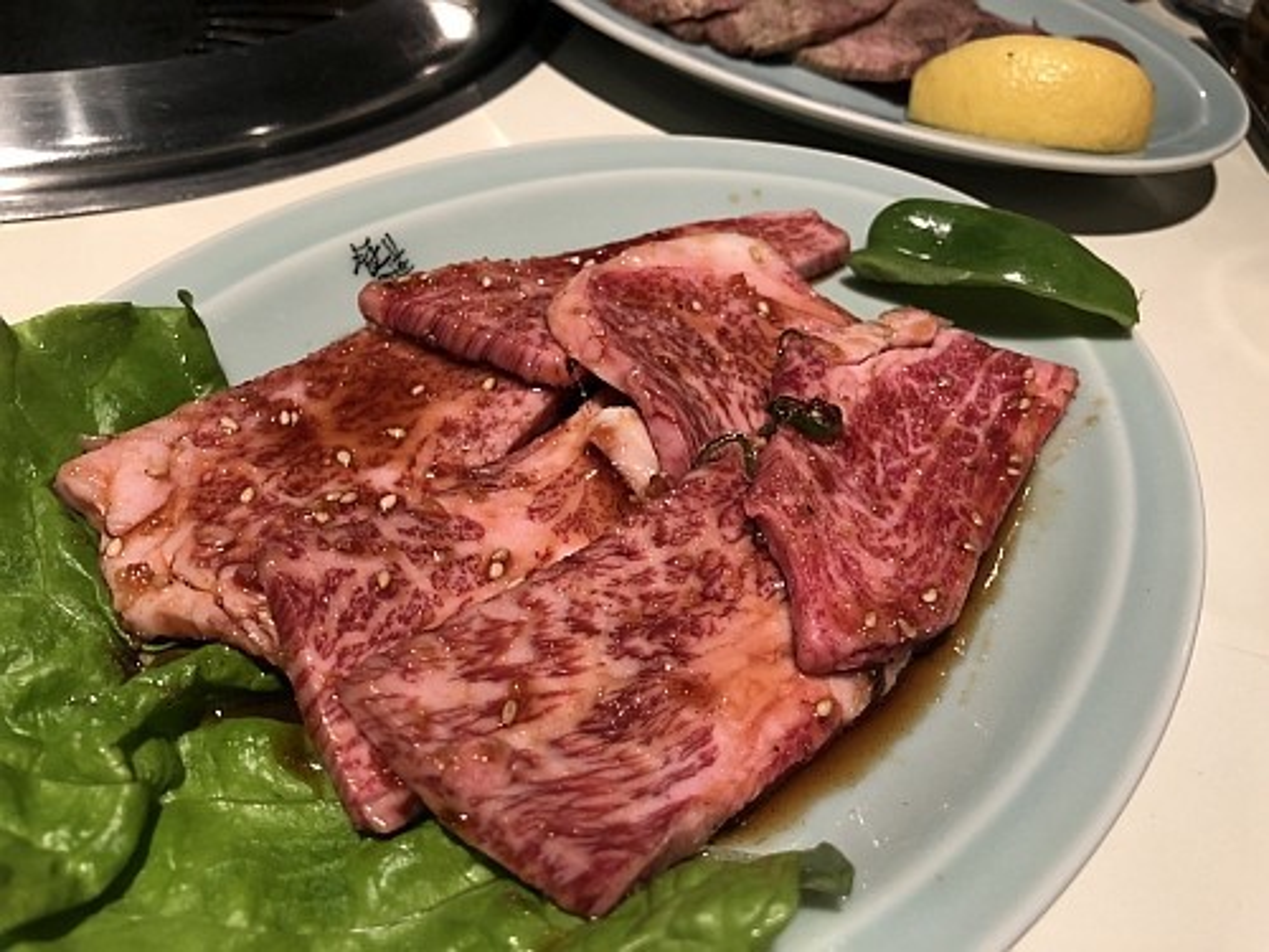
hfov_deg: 63.4
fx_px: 1026
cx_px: 634
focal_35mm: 28
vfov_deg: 49.7
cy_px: 476
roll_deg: -11.4
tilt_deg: -44.2
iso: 40
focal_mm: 4
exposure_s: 1/17
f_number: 1.8
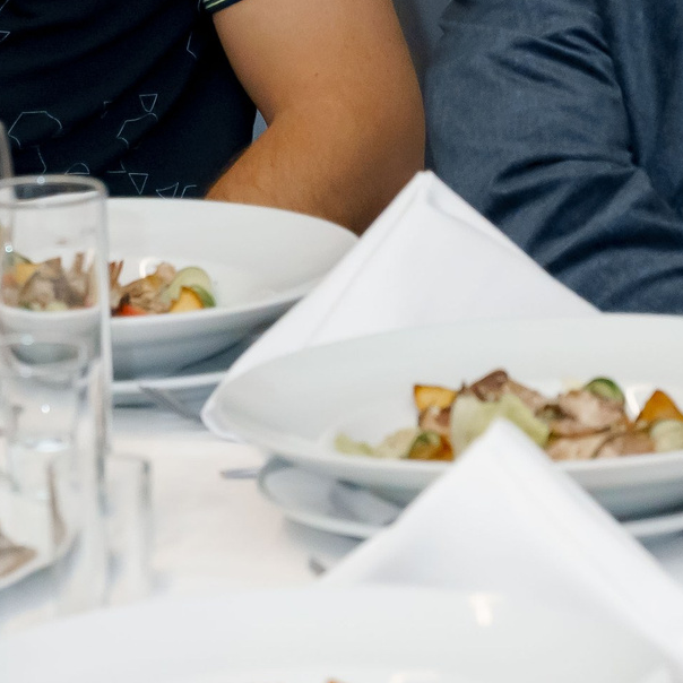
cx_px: 309
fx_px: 6027
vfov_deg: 6.4
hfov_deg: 6.5
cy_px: -125
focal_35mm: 270
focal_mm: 75
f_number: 5.6
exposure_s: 1/125
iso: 3200
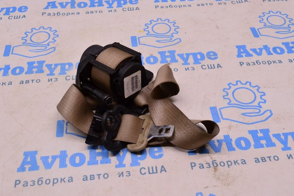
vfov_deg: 29.8
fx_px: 367
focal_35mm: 45
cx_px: 147
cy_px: 98
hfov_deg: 43.6
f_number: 8
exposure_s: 1/125
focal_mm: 30
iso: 1600
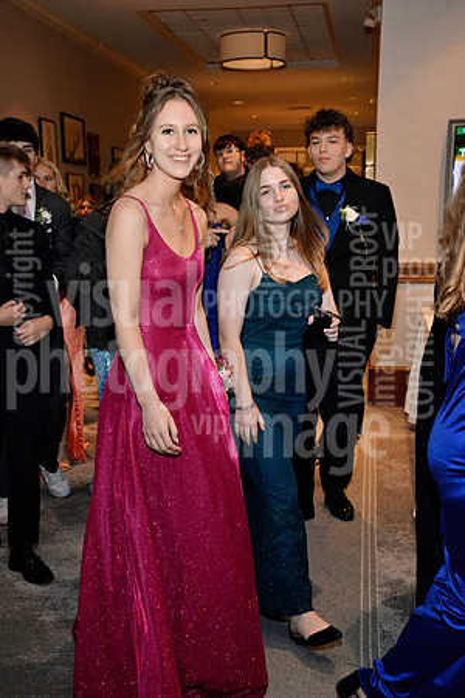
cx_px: 232
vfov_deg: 41.1
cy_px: 349
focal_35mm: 48
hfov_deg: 28.1
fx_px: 930
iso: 2500
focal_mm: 48
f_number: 7.1
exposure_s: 1/125
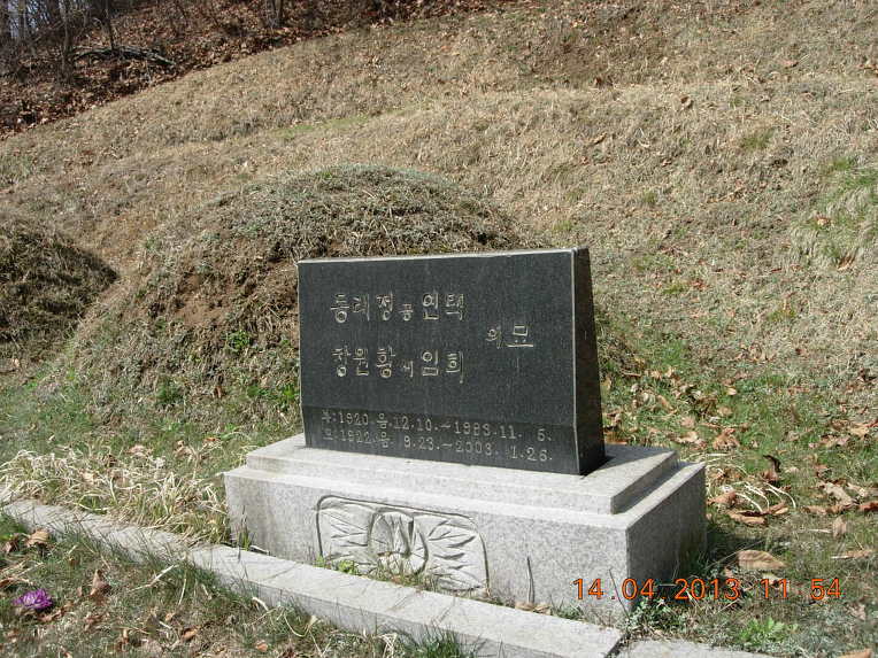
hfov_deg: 49.0
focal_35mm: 38
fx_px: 964
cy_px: 329
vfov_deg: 37.7
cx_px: 439
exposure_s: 1/456
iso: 64
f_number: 4.8
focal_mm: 7.8
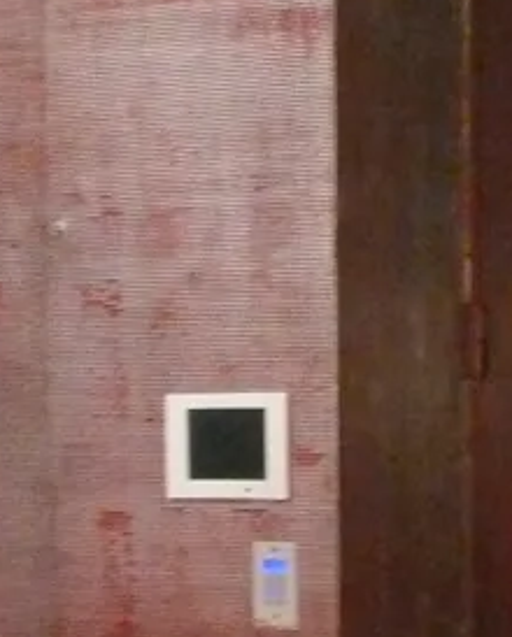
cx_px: 775
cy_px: 523
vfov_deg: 18.6
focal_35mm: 102
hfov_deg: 14.1
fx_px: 1928
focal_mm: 4.6
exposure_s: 1/25
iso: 800
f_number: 2.8
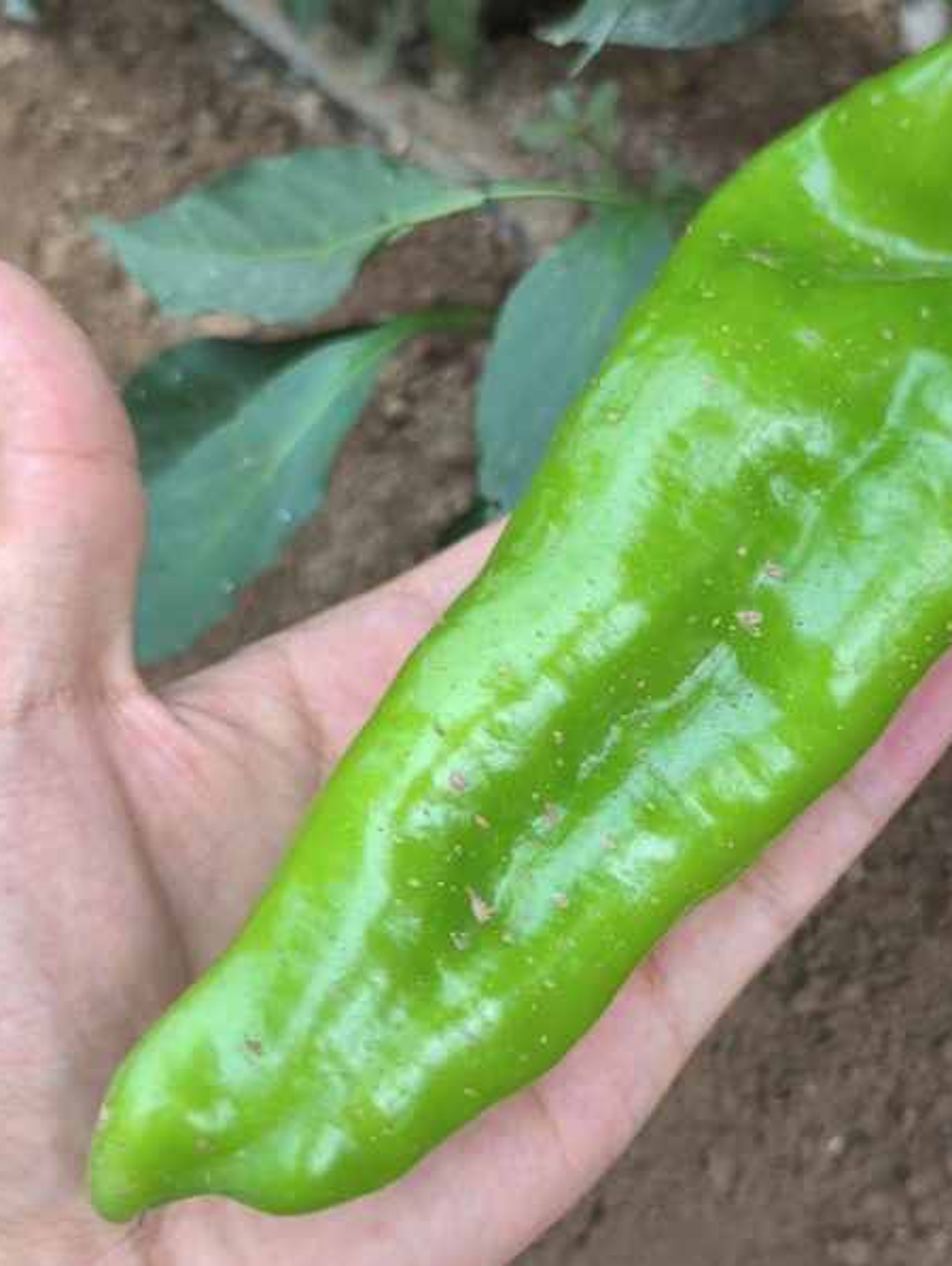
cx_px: 770
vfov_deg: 45.7
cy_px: 688
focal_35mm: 41
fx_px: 1501
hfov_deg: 34.1
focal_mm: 4.69
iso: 74
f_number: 1.79
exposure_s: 1/50
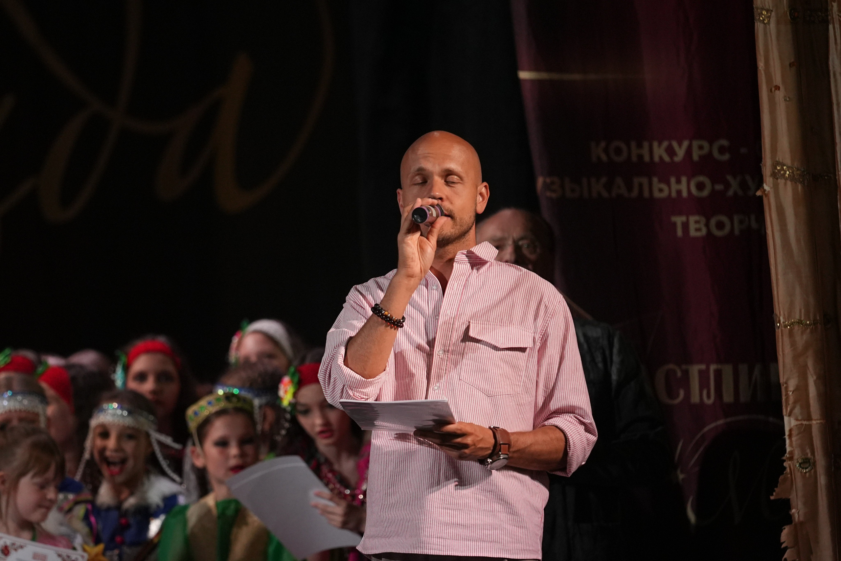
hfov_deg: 6.9
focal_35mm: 300
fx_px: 7008
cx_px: 420
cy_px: 280
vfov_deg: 4.6
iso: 2000
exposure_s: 1/250
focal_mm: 200
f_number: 2.8
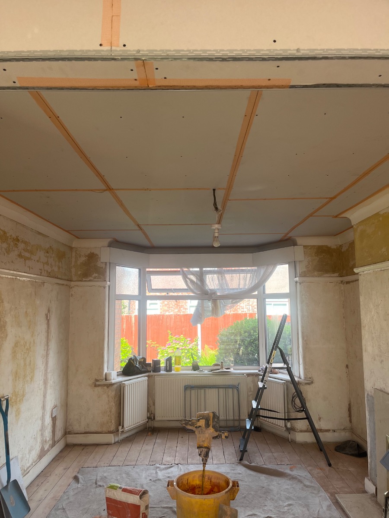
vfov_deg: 67.3
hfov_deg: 53.1
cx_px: 194
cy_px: 259
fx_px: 390
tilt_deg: +6.9
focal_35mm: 26
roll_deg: +0.7
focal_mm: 5.1
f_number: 1.6
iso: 40
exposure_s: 1/170
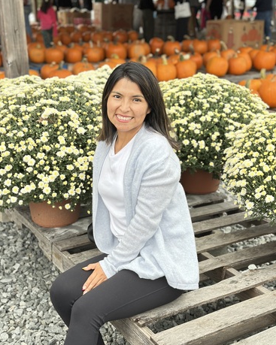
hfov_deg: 29.7
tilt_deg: -17.5
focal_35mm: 51
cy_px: 181
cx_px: 137
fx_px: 521
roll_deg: +0.9
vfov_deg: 36.7
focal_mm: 6.86
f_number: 1.78
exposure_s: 1/241
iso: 80
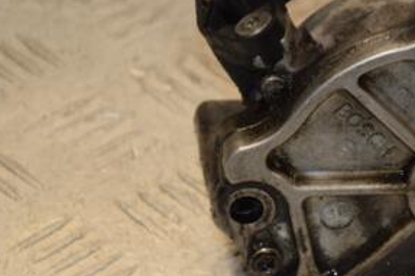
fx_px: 3329
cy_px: 98
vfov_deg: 4.7
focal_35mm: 289
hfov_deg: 7.1
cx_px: 416
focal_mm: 92
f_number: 6.3
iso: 800
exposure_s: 1/200
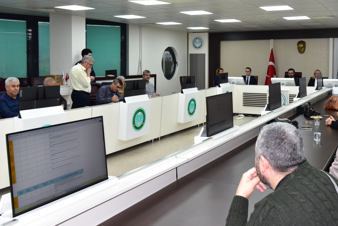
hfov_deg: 47.1
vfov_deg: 32.4
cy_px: 78
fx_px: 385
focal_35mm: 41
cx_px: 205
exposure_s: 1/200
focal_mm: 28
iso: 2000
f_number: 7.1
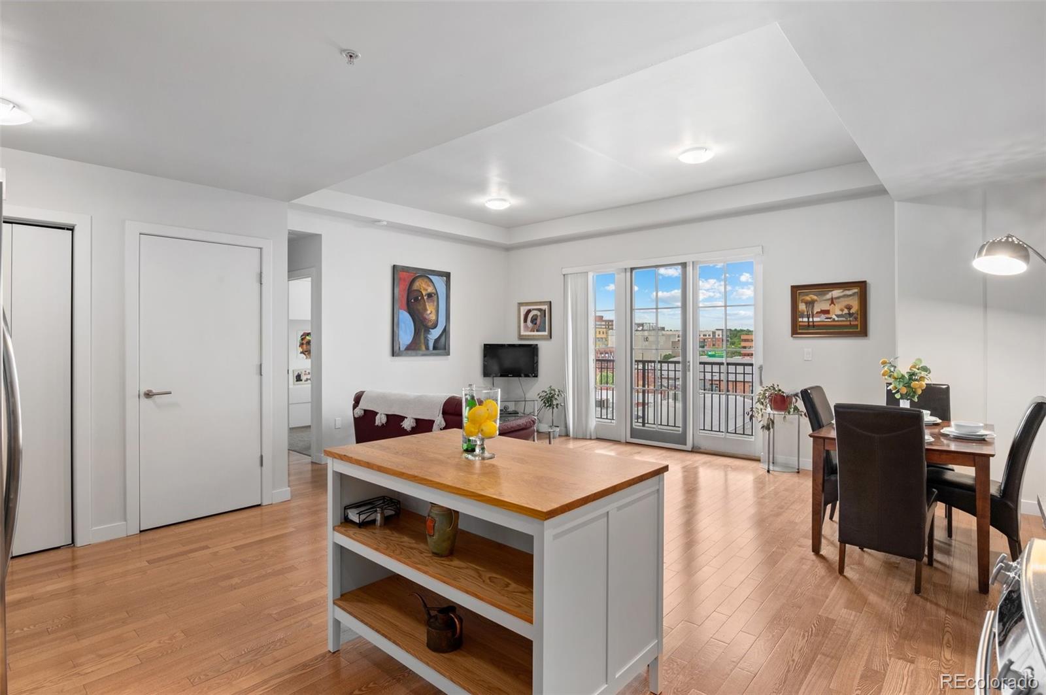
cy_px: 348
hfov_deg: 93.3
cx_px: 523
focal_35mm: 17
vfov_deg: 70.3
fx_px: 493
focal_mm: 17
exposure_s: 1/4
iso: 400
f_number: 8
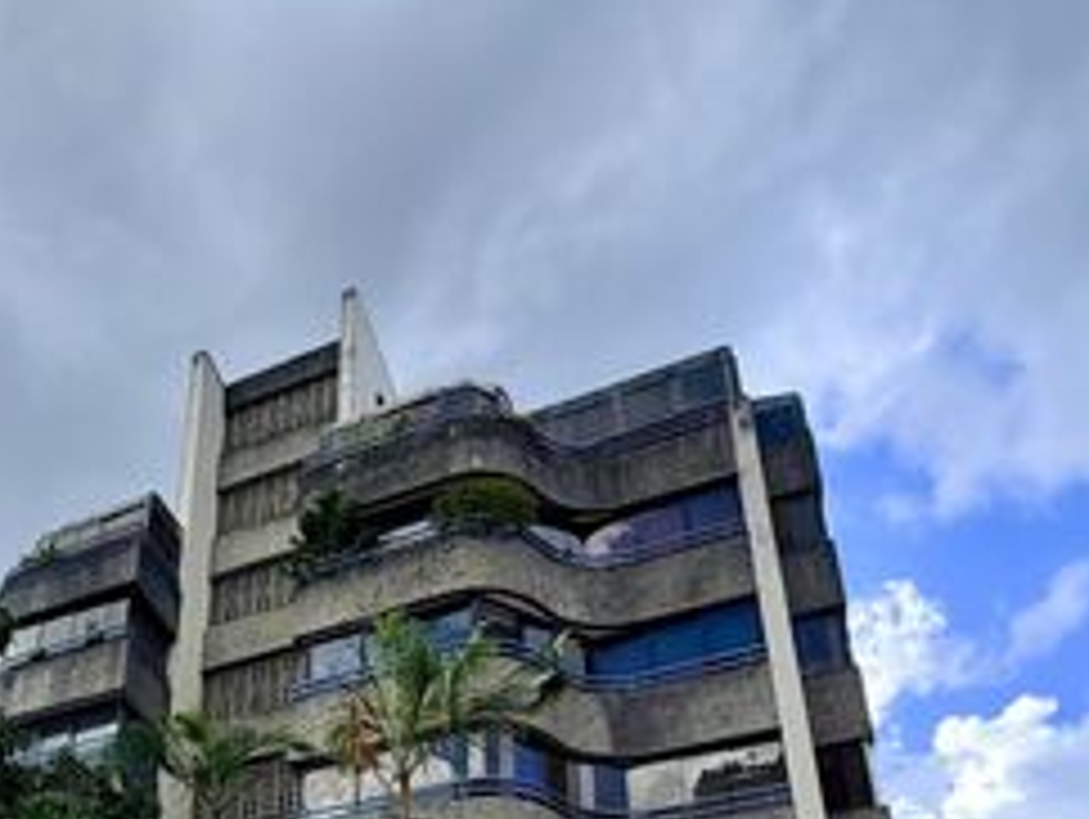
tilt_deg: +23.4
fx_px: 1165
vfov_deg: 31.8
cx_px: 198
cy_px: 999
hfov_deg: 47.0
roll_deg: -4.0
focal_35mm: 37
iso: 40
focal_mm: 2.22
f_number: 2.2
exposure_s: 1/709
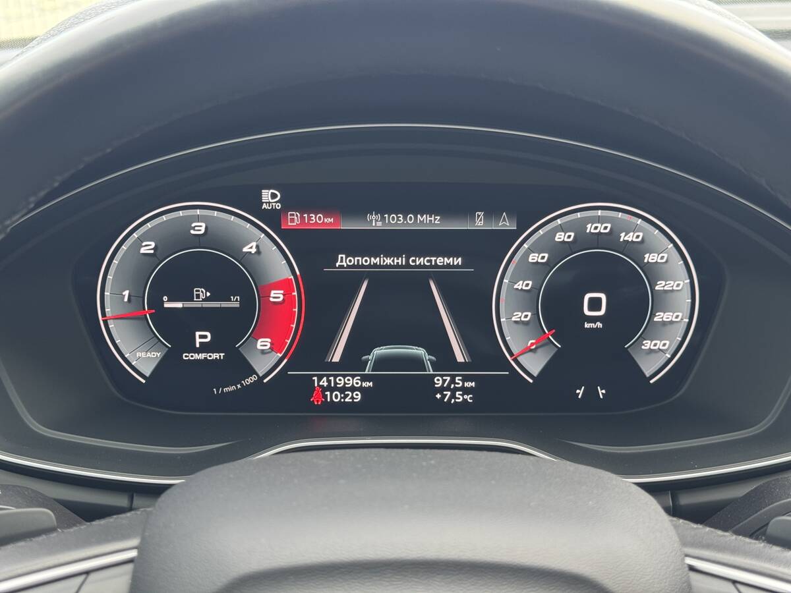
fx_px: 1097
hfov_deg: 39.7
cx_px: 396
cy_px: 296
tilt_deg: -22.0
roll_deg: +1.4
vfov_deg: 30.3
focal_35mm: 48
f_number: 1.78
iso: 100
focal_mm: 6.76
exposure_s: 1/78
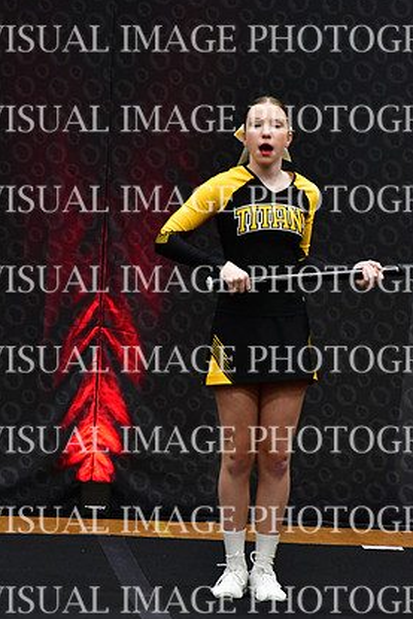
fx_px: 7204
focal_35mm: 419
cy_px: 319
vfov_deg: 4.9
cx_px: 238
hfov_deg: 3.3
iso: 4000
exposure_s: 1/500
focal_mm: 200
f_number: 3.5
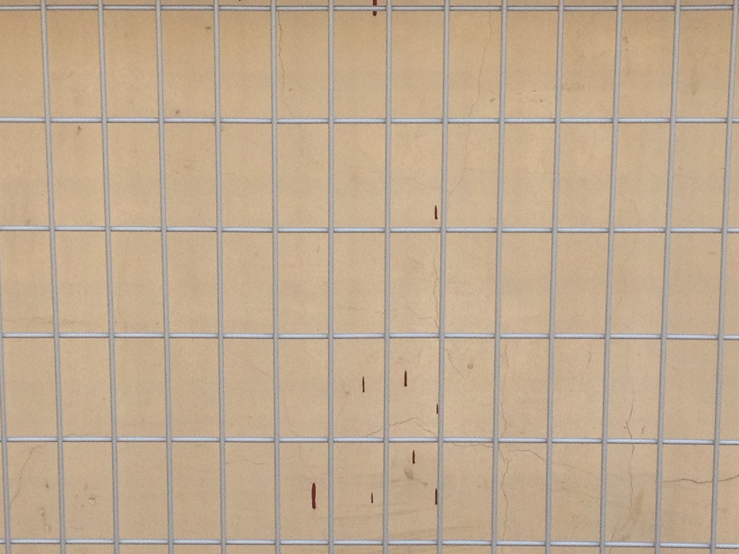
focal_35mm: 102
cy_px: 169
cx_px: 316
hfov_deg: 19.3
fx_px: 2178
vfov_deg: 14.5
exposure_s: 1/525
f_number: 2.4
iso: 64
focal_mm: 4.28
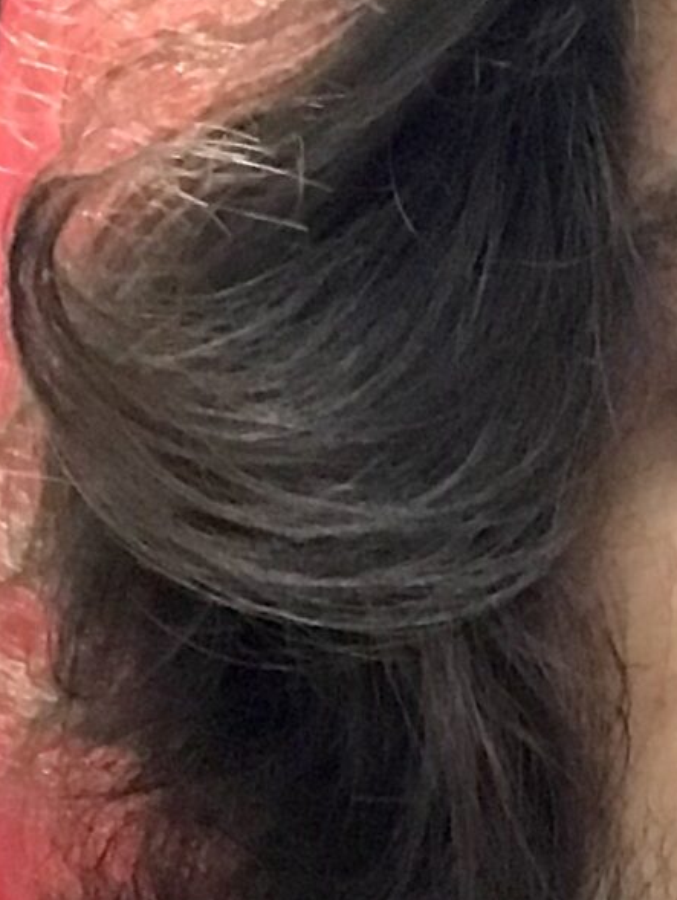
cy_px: 1114
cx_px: 1040
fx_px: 3618
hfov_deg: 10.3
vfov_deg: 13.7
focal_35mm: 139
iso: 250
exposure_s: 1/15
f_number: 2.2
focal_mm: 2.87
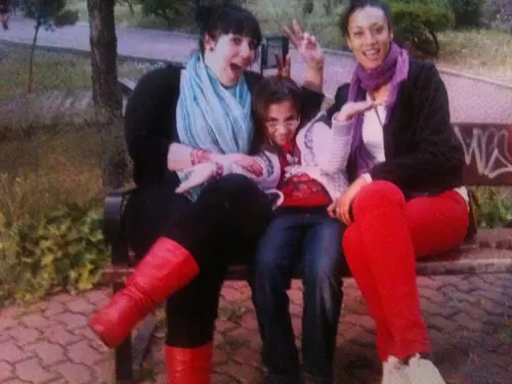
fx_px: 518
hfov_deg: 52.6
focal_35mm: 35
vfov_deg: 40.7
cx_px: 256
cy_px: 192
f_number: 2.8
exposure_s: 1/10
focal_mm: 3.85
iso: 1000
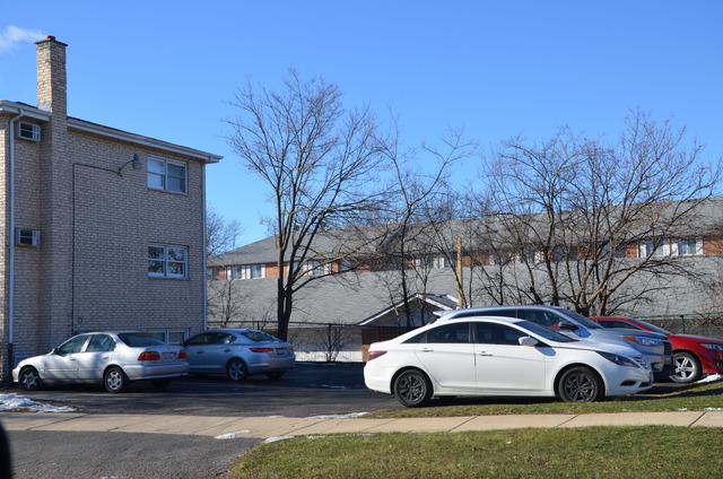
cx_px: 362
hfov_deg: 43.7
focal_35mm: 45
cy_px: 240
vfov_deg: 29.7
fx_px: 902
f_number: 8
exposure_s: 1/250
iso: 125
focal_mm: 30
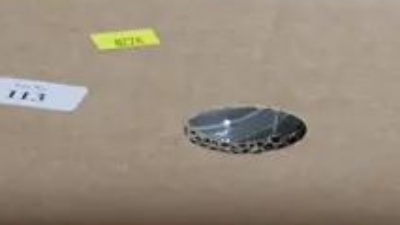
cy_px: -378
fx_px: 1889
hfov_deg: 12.0
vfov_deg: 6.4
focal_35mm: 178
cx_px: 24
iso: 1250
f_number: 4
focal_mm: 17
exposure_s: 1/60
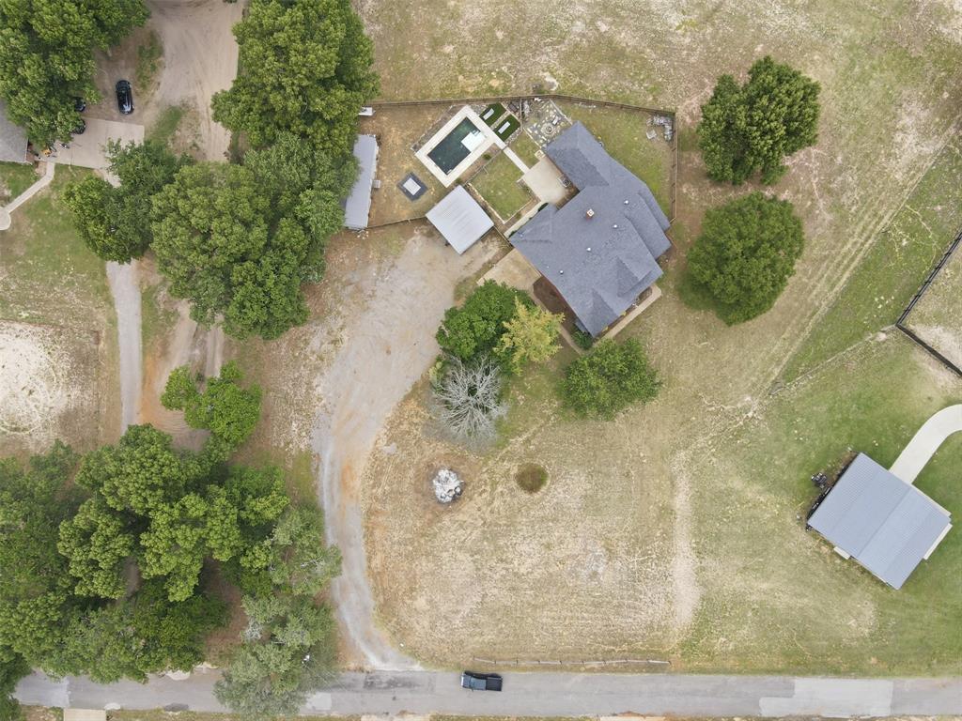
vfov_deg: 56.8
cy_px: 360
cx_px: 481
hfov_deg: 71.6
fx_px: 667
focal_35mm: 24
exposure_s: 1/240
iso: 100
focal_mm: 4.5
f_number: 2.8
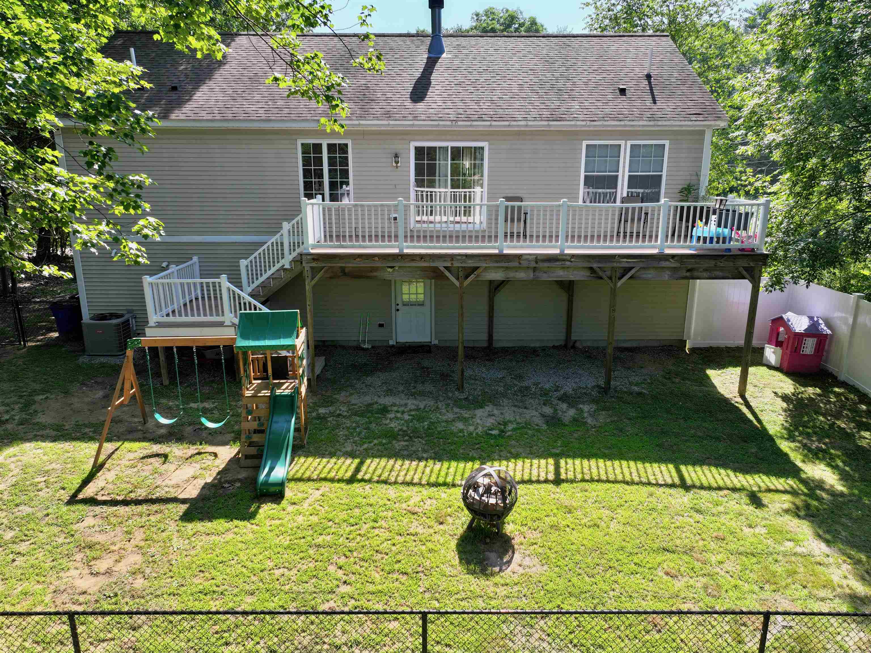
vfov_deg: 56.8
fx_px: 604
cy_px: 326
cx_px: 436
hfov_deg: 71.6
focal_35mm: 24
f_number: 2.8
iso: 330
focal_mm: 12.29
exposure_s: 1/2000
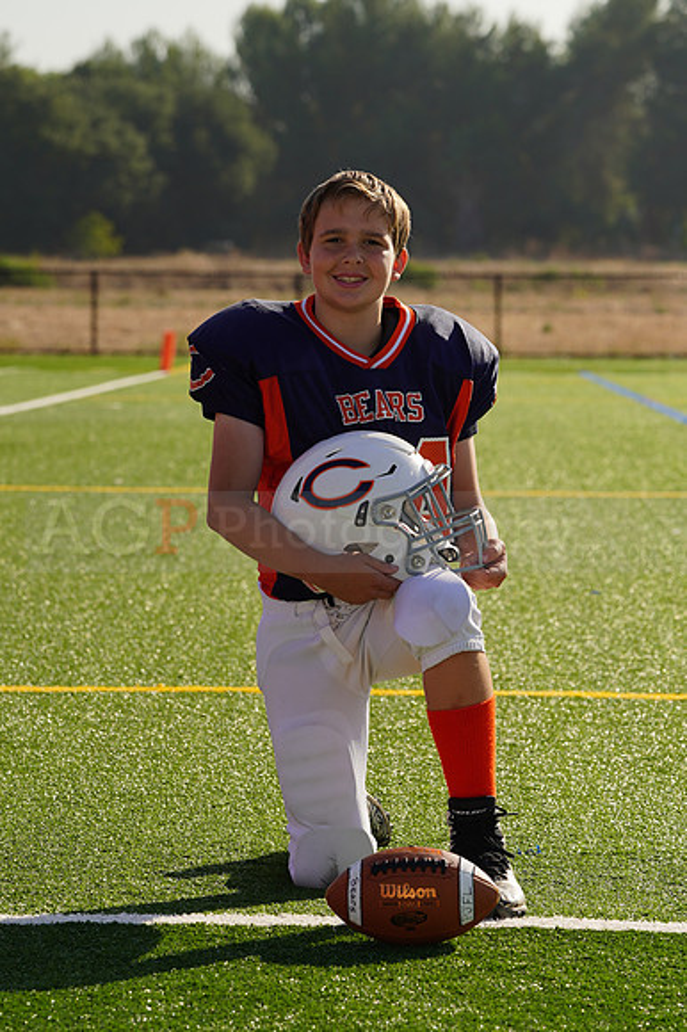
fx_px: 5302
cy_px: 516
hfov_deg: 7.4
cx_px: 344
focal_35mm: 185
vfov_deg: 11.1
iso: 100
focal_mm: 185
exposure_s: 1/250
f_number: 10
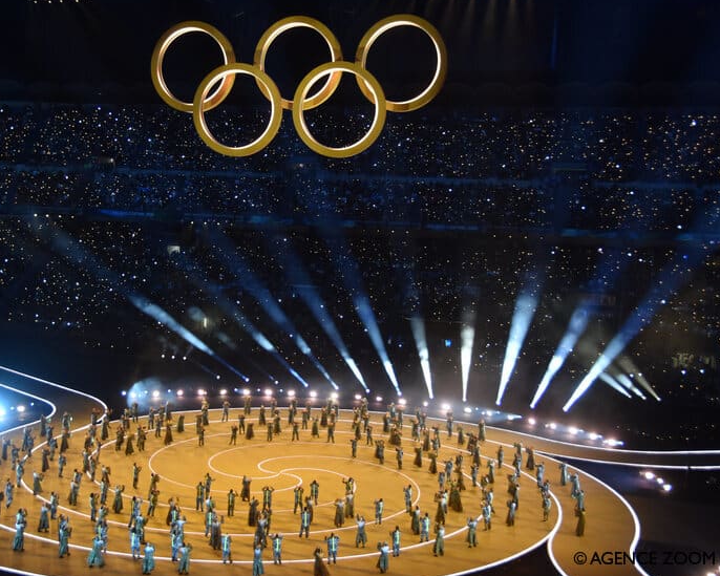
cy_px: 284
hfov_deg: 36.8
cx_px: 295
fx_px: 1078
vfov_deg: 29.9
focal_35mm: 51
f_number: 4
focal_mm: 29
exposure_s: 1/60
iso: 1250
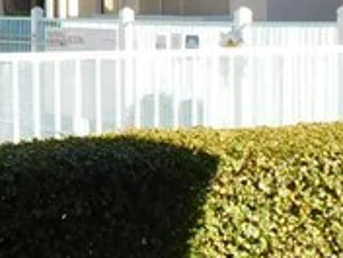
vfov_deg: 11.1
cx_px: 64
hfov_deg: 14.6
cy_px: 131
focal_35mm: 134
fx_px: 1328
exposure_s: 1/640
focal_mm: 4
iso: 125
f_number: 3
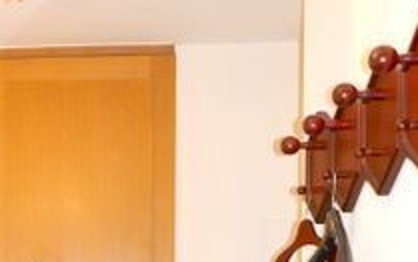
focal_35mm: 78
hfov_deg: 25.4
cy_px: 400
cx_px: 21
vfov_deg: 15.4
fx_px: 889
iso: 800
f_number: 2.8
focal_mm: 9.1
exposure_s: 1/60
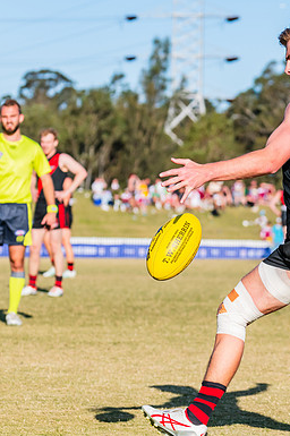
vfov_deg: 7.8
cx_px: 291
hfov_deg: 5.2
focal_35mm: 263
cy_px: 218
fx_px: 3183
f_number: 9
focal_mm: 170
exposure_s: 1/1600
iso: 800
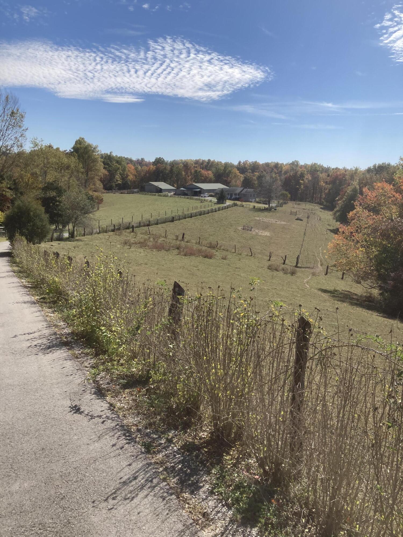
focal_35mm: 28
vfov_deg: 63.4
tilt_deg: -5.6
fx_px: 435
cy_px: 268
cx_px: 202
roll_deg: -3.6
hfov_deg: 49.7
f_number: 1.8
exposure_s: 1/3247
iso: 25
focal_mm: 3.99
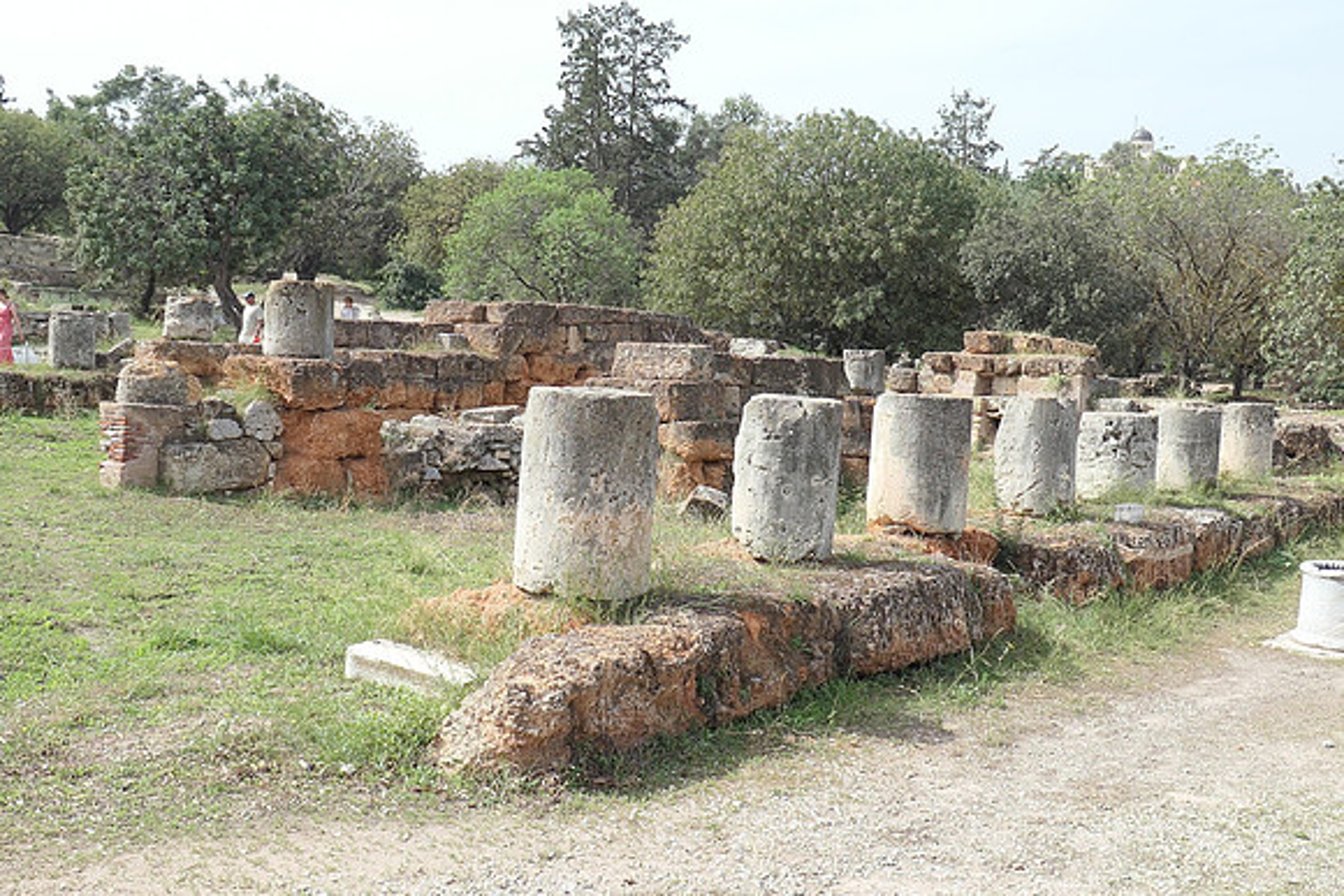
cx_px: 672
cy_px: 448
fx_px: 1456
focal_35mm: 39
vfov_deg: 34.2
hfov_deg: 49.5
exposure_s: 1/1000
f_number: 3.4
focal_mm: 9.6
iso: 200
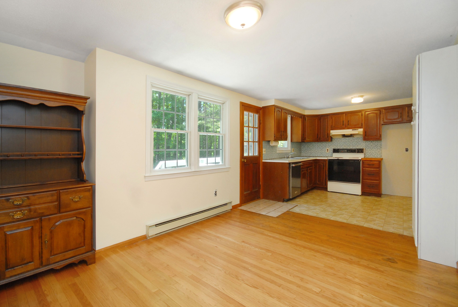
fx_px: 191
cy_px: 154
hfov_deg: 100.3
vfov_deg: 77.5
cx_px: 229
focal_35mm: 15
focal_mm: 10
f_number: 5.6
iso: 640
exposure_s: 1/50
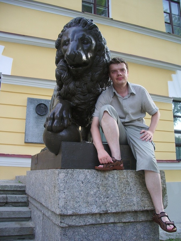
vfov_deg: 52.6
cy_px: 120
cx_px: 90
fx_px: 244
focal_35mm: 35
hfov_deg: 40.7
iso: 100
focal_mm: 5.8
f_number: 2.6
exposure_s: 1/80
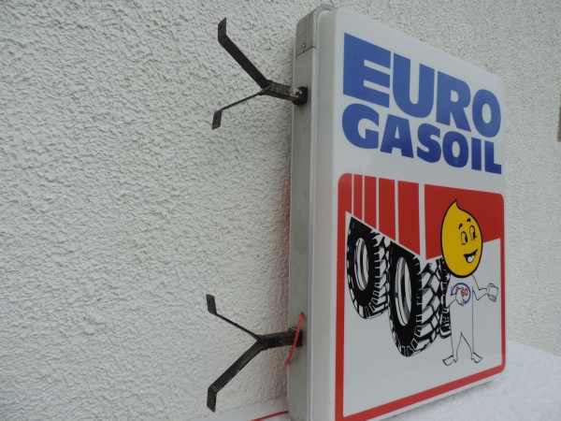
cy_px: 210
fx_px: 389
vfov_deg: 56.8
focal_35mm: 24
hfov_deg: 71.6
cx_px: 280
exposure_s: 1/320
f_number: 3
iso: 80
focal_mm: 4.3
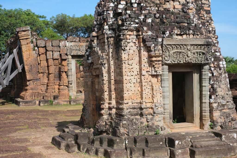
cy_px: 79
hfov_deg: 37.5
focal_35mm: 53
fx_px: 349
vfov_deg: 25.5
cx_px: 118
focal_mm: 35
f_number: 5.6
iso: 320
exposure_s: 1/1100
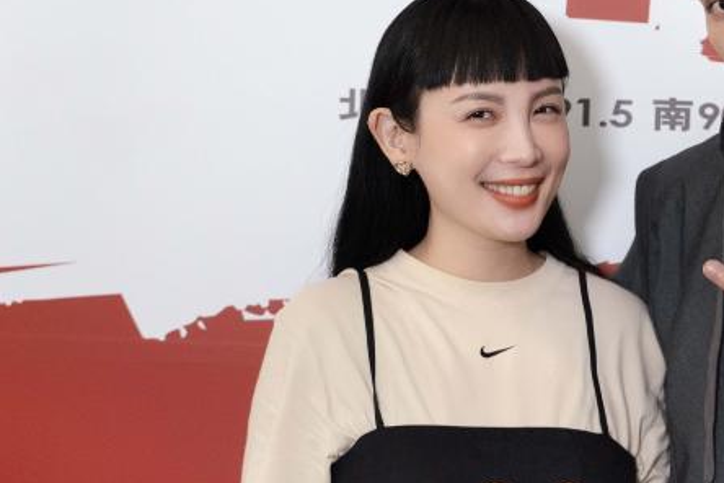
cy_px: 144
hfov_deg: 22.0
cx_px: 683
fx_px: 1810
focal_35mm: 90
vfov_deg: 15.1
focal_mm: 40
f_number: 2.8
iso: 640
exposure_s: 1/400
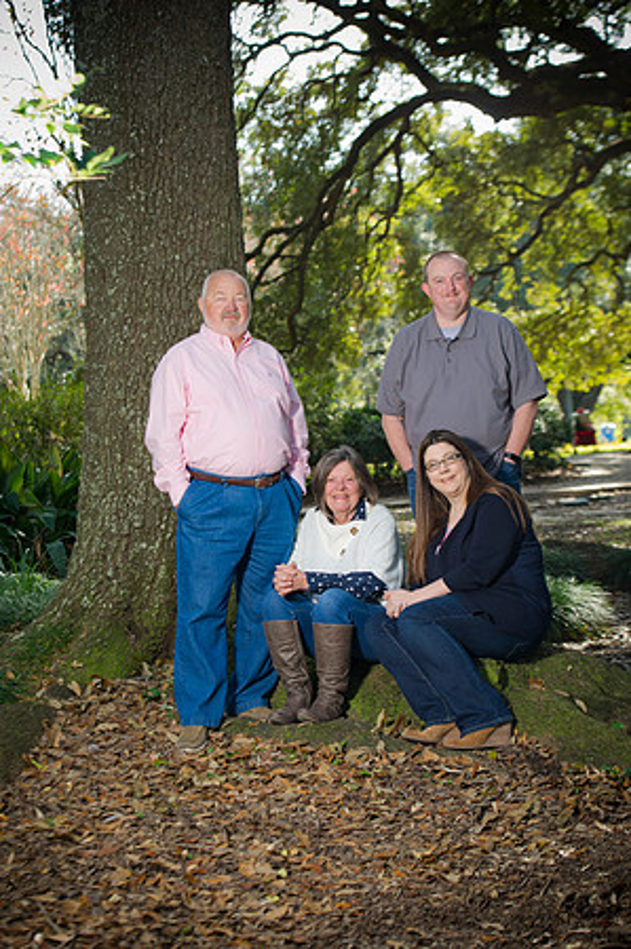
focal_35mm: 70
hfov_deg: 19.4
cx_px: 316
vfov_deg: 28.9
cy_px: 474
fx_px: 1845
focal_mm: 70
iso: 160
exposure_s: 1/100
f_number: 4.5
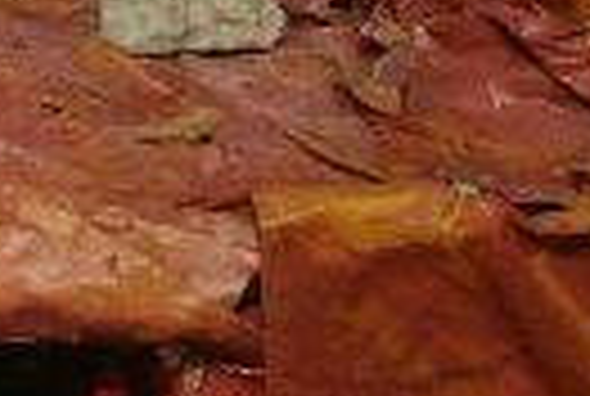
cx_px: 649
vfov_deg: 6.4
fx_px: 3499
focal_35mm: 213
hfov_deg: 9.5
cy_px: -128
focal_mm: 13.1
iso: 3200
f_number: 4
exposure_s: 1/60
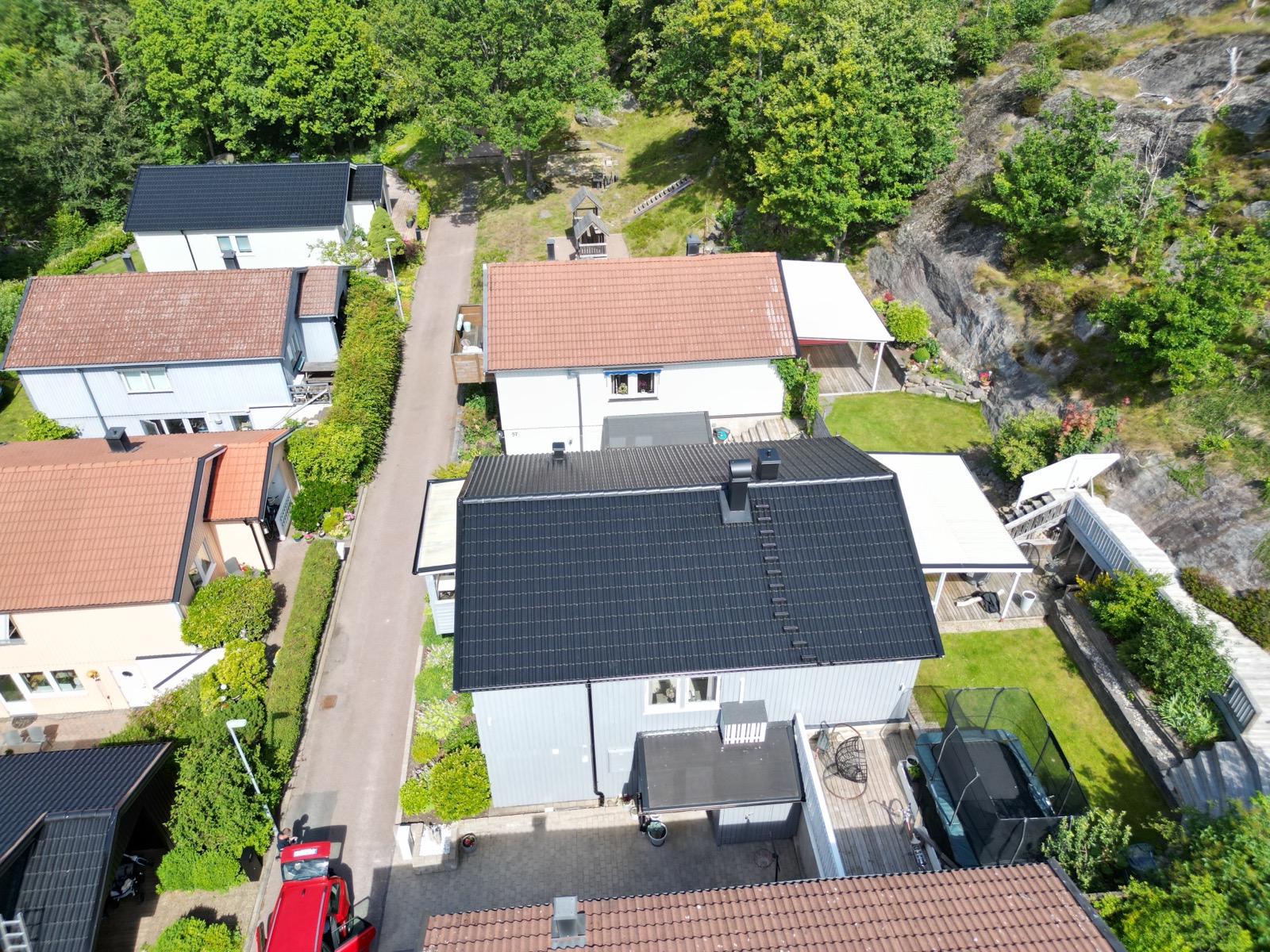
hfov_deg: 71.6
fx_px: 881
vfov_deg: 56.8
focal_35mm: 24
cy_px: 476
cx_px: 635
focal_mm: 6.72
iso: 120
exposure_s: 1/2000
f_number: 1.7
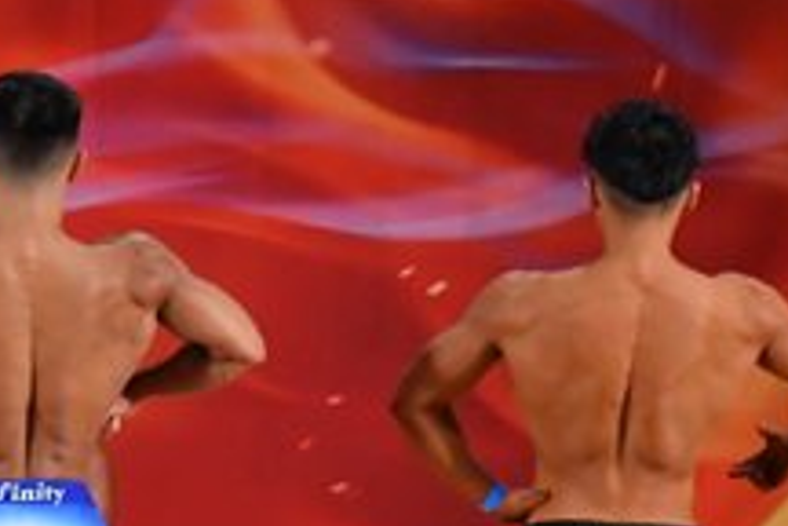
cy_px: 457
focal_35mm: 537
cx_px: -319
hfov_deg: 3.8
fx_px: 11753
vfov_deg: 2.6
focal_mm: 100
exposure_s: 1/400
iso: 3200
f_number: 5.6
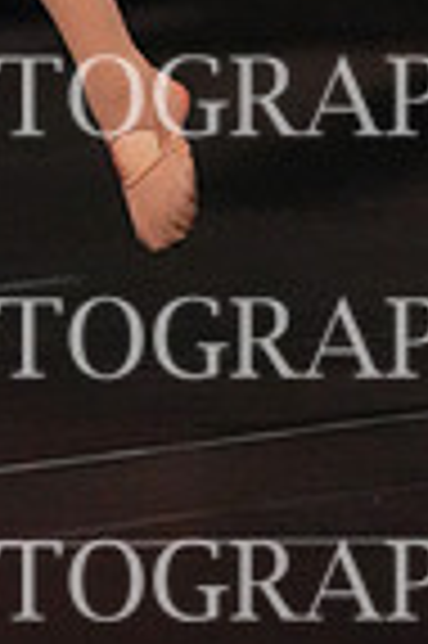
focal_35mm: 1216
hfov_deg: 1.1
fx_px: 21736
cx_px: -268
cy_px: -509
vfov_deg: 1.7
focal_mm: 300
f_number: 3.5
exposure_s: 1/1250
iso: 16000
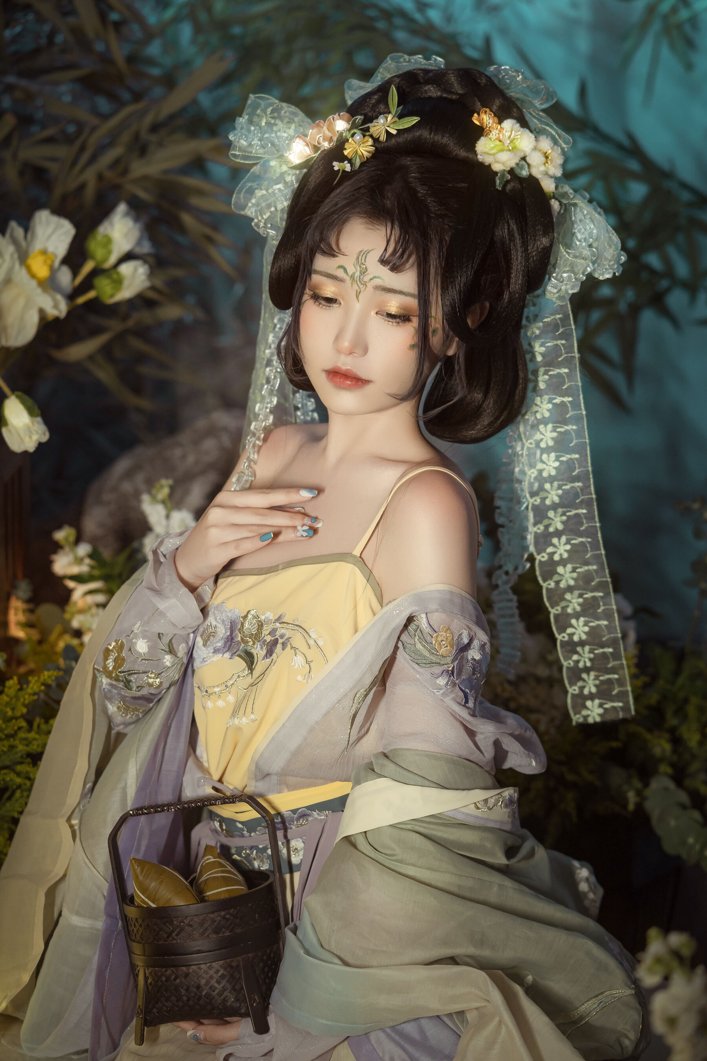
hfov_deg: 16.1
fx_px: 2504
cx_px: 354
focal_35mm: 85
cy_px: 530
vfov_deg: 23.9
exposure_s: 1/60
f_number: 3.5
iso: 640
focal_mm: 85
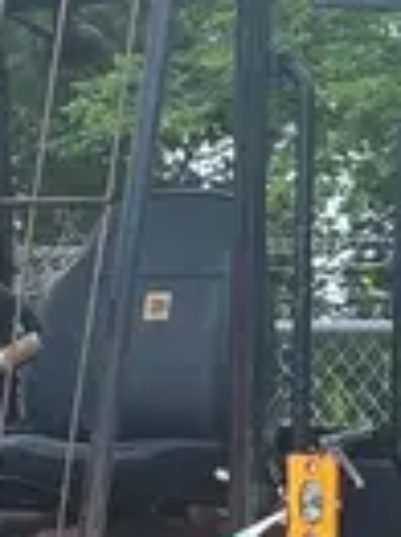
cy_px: 375
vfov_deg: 13.5
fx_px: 2259
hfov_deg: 9.7
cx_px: -278
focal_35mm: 146
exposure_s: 1/1311
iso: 50
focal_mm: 5.96
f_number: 1.6
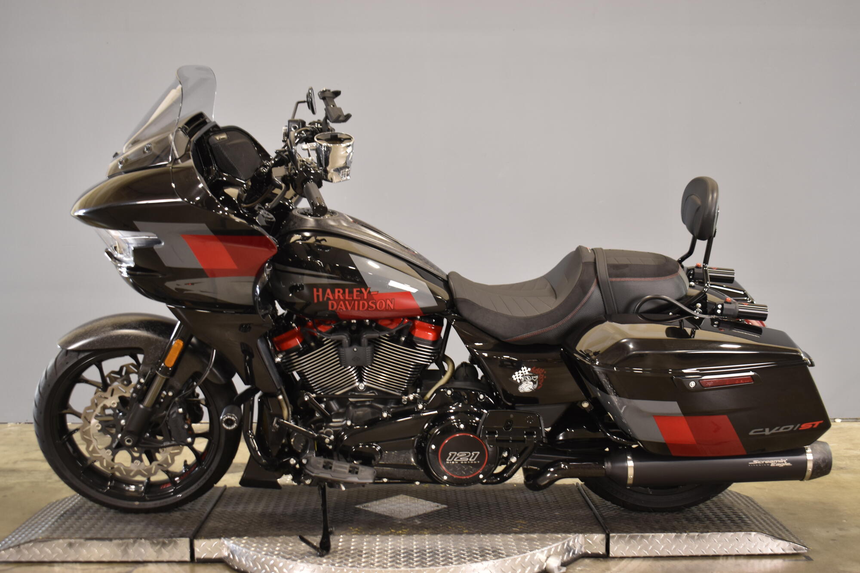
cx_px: 430
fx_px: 1075
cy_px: 286
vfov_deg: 29.9
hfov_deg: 43.6
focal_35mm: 45
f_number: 4.2
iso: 400
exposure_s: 1/10
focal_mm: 30
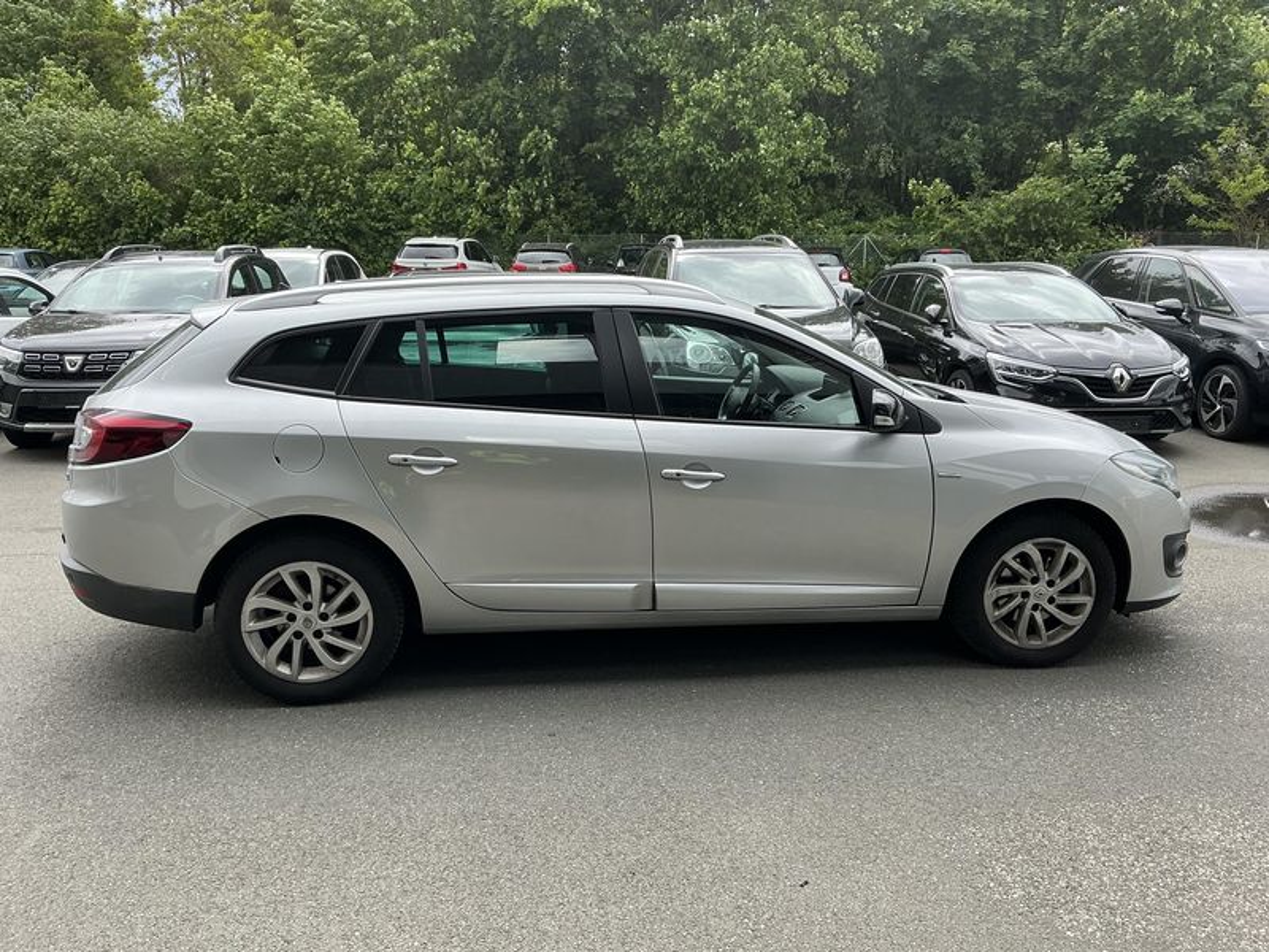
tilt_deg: -11.5
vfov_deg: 49.7
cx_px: 634
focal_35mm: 28
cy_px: 476
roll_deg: -0.6
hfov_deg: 63.4
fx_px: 1026
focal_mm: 3
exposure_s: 1/409
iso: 25
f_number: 1.8
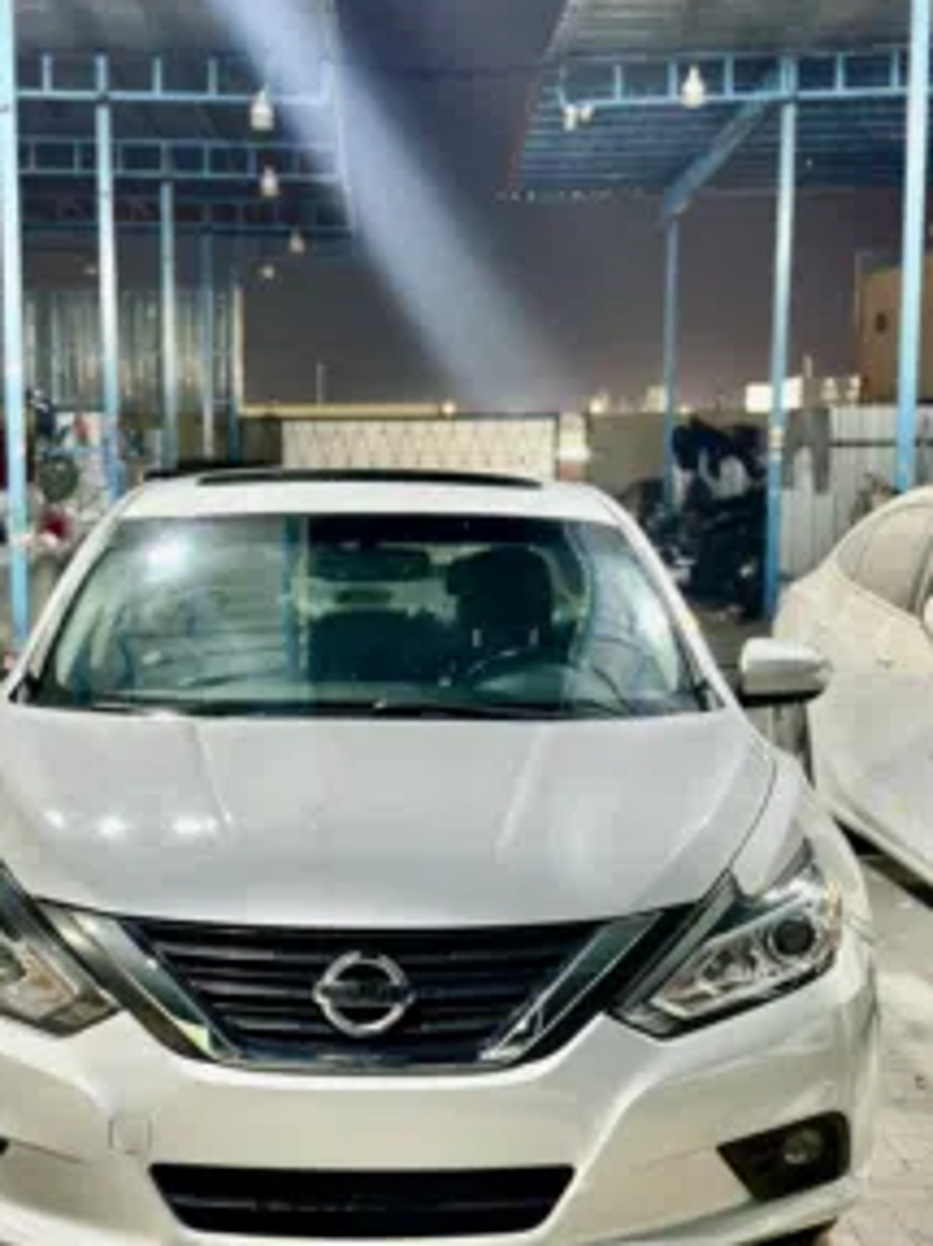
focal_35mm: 67
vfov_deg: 28.8
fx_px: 2410
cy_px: 847
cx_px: 378
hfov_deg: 21.9
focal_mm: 6.86
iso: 320
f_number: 1.78
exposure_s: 1/33
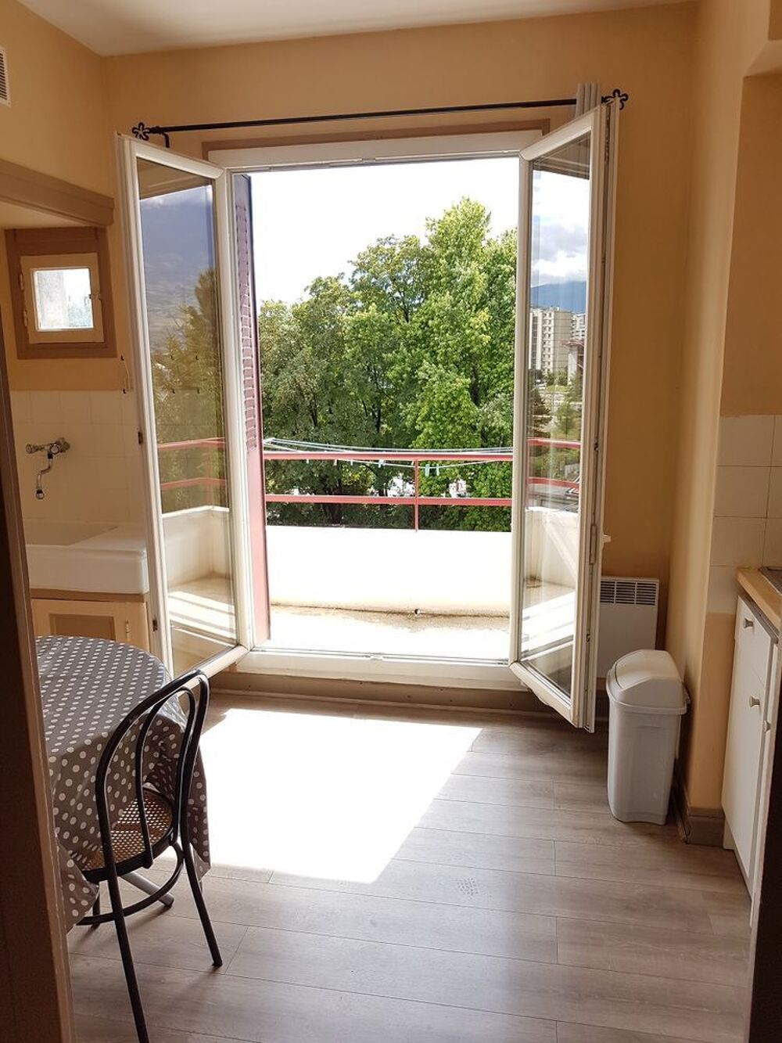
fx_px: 783
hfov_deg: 53.1
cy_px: 522
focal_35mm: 26
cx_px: 391
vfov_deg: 67.3
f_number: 1.7
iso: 40
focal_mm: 4.2
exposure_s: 1/358
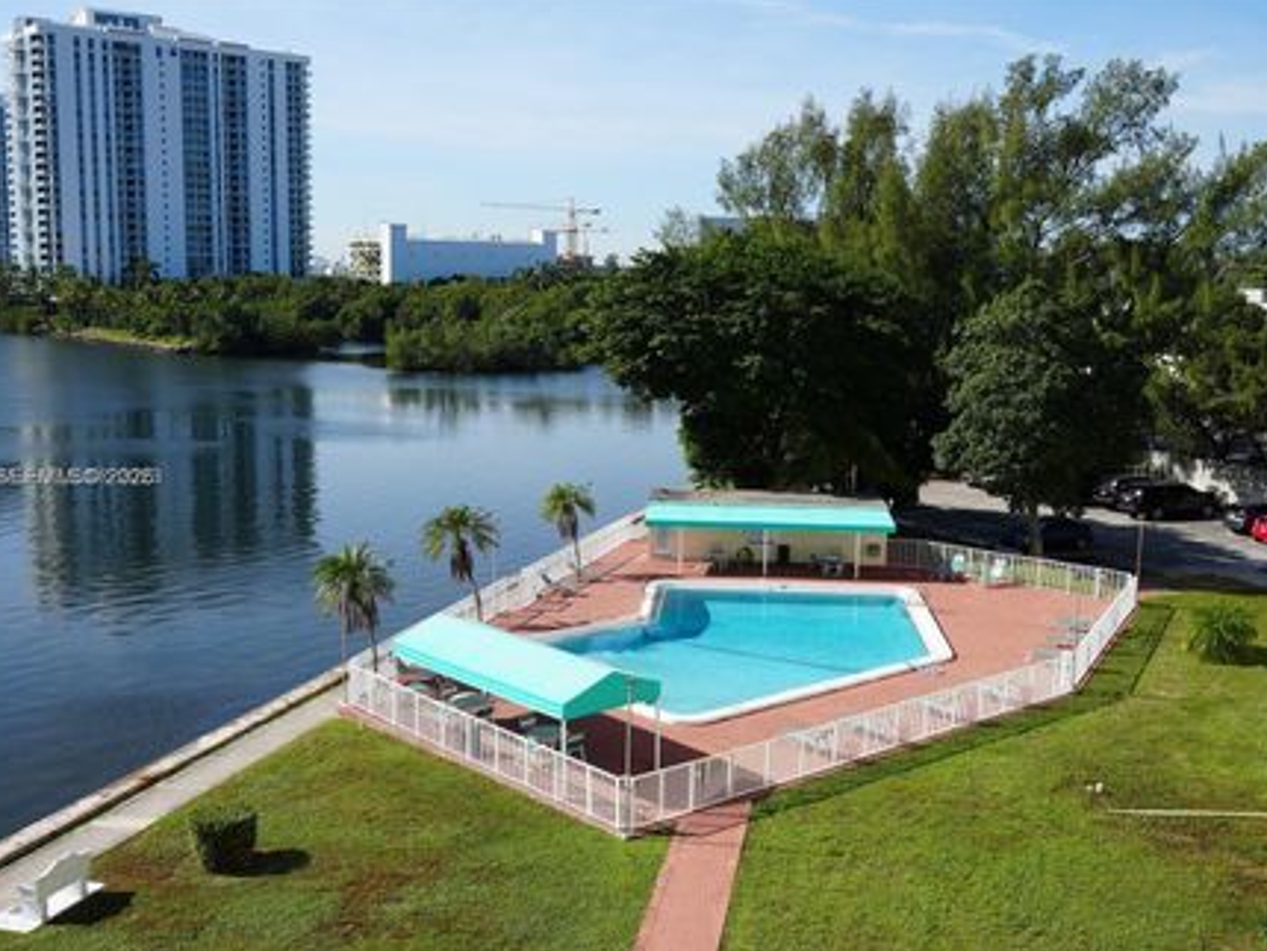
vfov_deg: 37.0
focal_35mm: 39
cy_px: 478
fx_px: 1420
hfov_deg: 48.1
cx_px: 604
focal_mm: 34.7
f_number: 10
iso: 100
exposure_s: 1/160
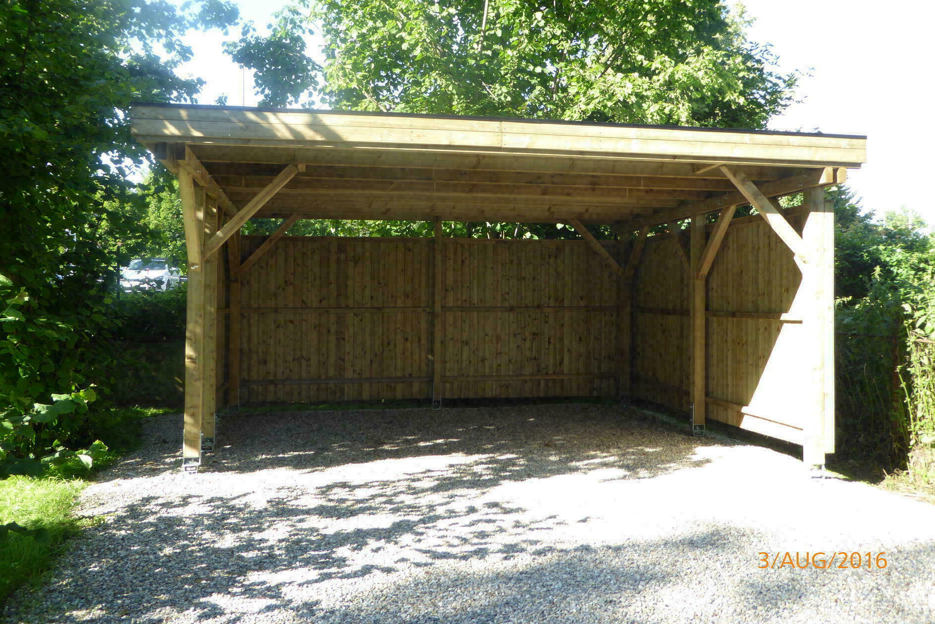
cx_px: 469
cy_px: 272
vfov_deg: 39.9
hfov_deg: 57.2
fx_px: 857
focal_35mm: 33
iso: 100
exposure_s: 1/125
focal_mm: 5.4
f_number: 3.5
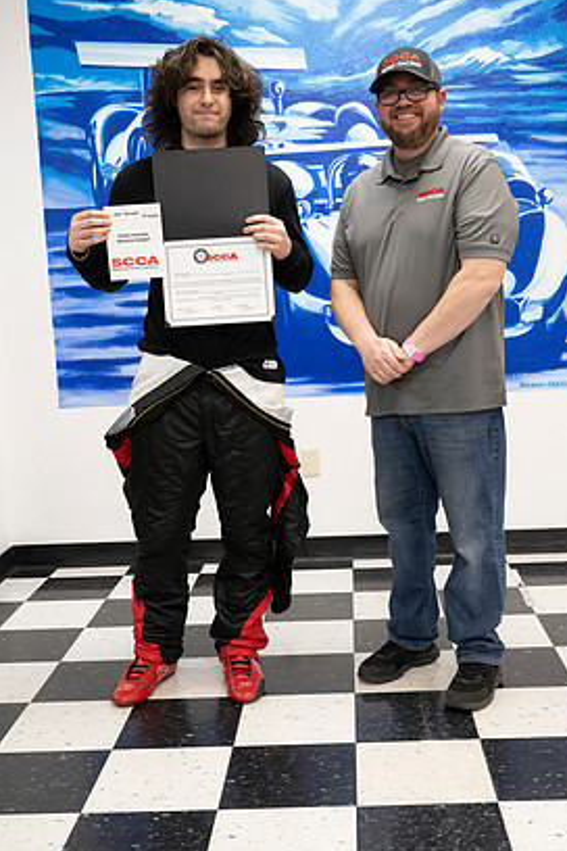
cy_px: 409
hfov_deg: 31.2
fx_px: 1016
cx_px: 311
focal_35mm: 43
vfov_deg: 45.4
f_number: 7.1
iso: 11400
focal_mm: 39
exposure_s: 1/250
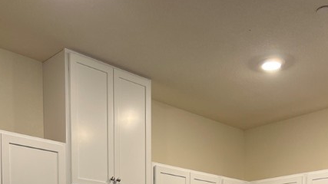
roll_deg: -0.2
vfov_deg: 19.9
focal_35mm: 51
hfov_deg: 40.6
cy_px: 285
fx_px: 443
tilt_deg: -3.5
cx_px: 166
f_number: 1.5
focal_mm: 5.7
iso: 80
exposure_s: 1/60
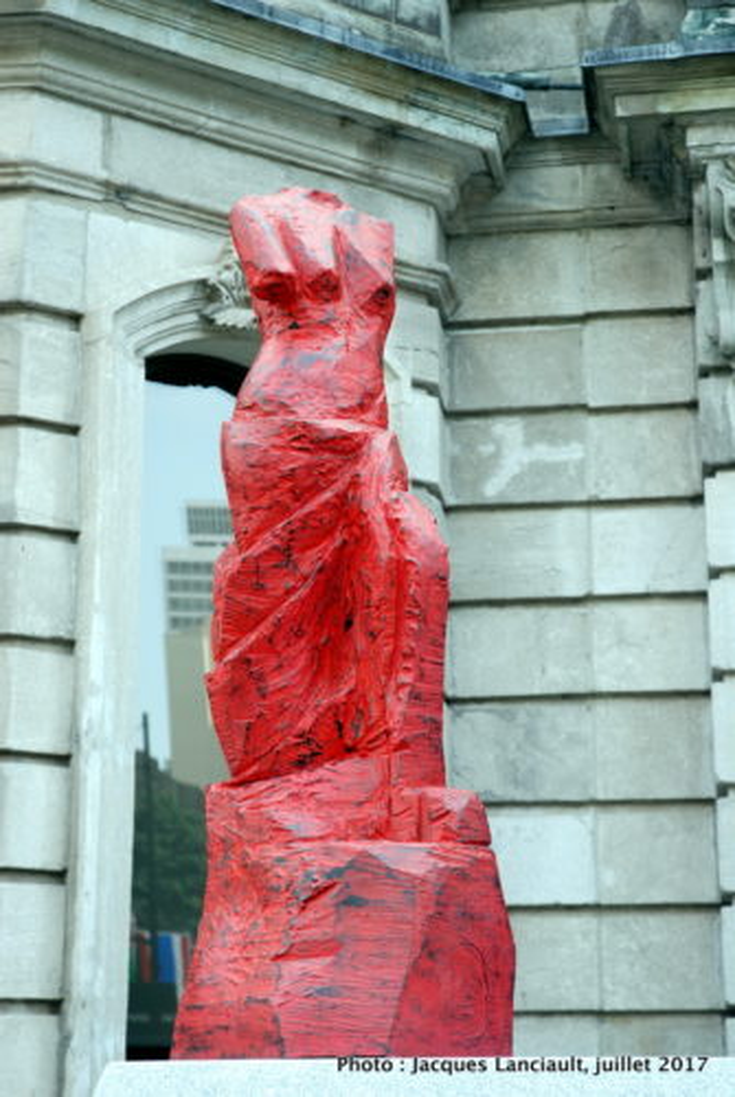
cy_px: 548
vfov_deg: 26.0
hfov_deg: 17.6
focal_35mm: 78
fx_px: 2380
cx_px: 368
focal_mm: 52
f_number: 4.5
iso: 100
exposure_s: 1/40
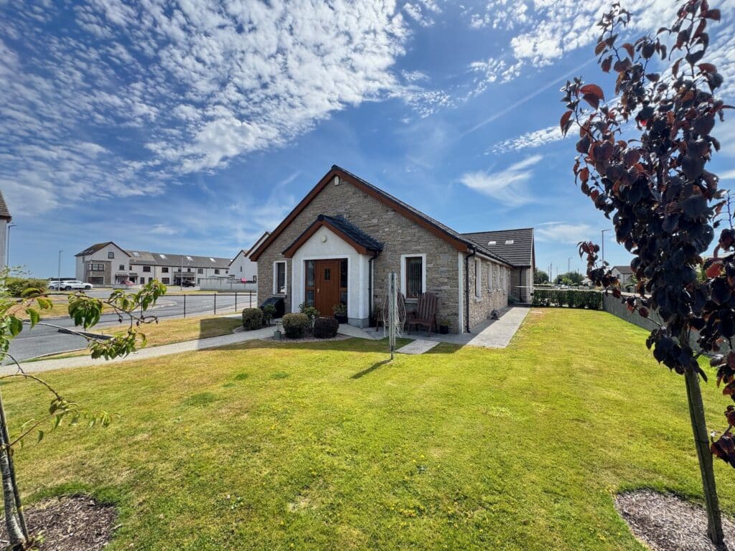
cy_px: 276
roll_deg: +0.3
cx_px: 368
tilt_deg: +0.8
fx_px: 297
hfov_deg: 102.1
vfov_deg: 85.7
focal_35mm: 14
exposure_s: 1/821
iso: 50
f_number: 2.2
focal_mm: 2.22
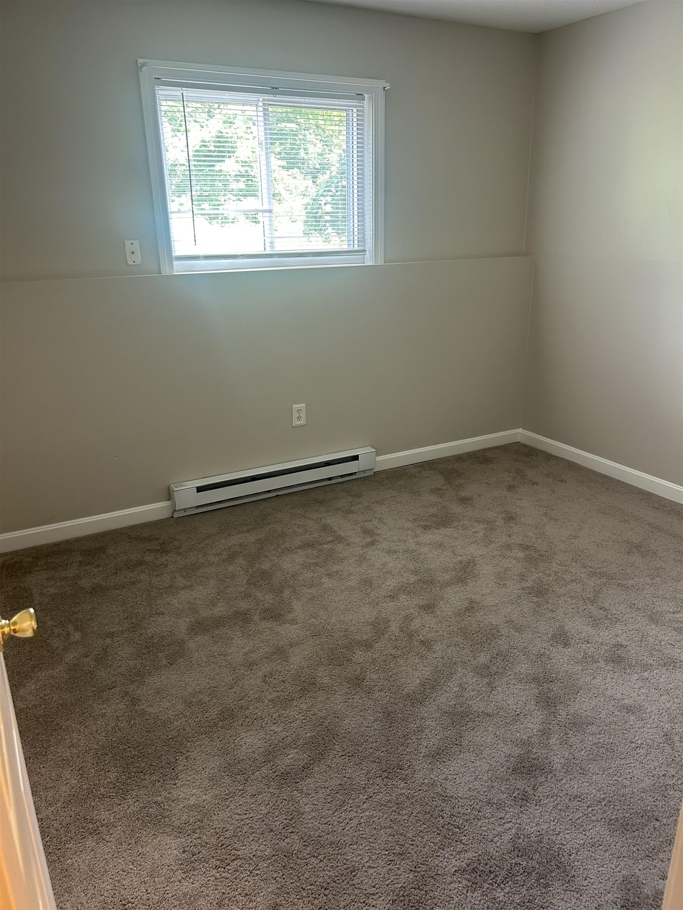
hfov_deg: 53.1
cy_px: 455
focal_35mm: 26
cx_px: 342
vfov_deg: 67.3
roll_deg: +0.4
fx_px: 684
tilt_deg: -19.5
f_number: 1.5
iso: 160
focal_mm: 5.7
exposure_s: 1/60
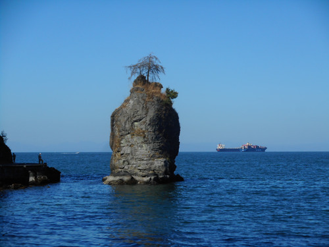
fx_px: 969
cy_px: 124
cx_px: 164
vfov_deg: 14.5
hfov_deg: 19.3
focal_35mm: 102
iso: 80
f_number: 5.8
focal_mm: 18.2
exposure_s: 1/640
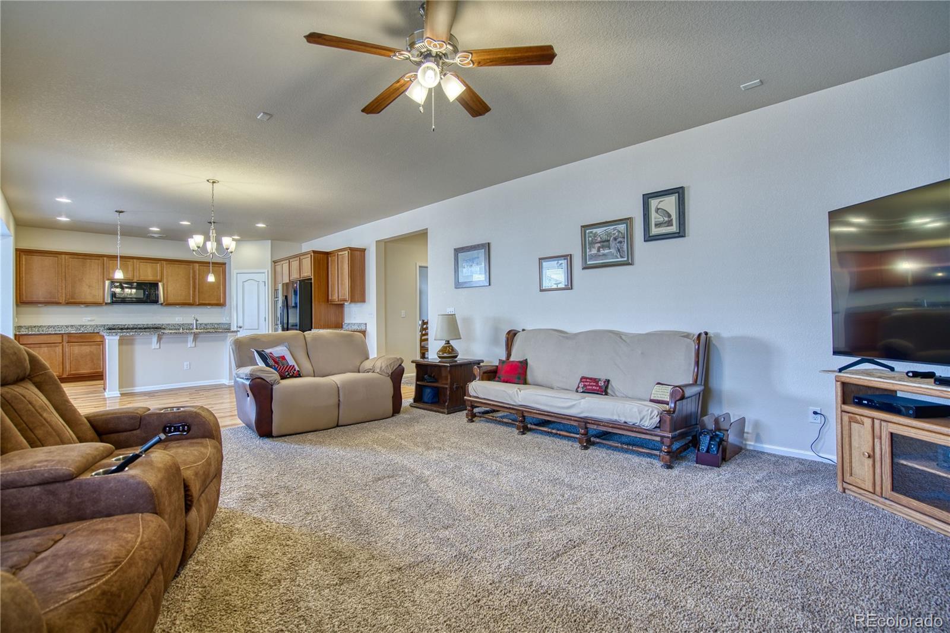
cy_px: 316
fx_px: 422
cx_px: 475
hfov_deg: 96.7
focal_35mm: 16
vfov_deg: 73.7
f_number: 4
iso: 500
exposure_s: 1/25
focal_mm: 16
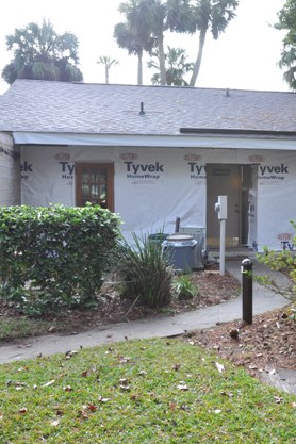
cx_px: 272
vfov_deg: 42.7
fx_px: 567
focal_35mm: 46
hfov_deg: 28.0
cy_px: 224
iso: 200
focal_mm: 20
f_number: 8
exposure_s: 1/60
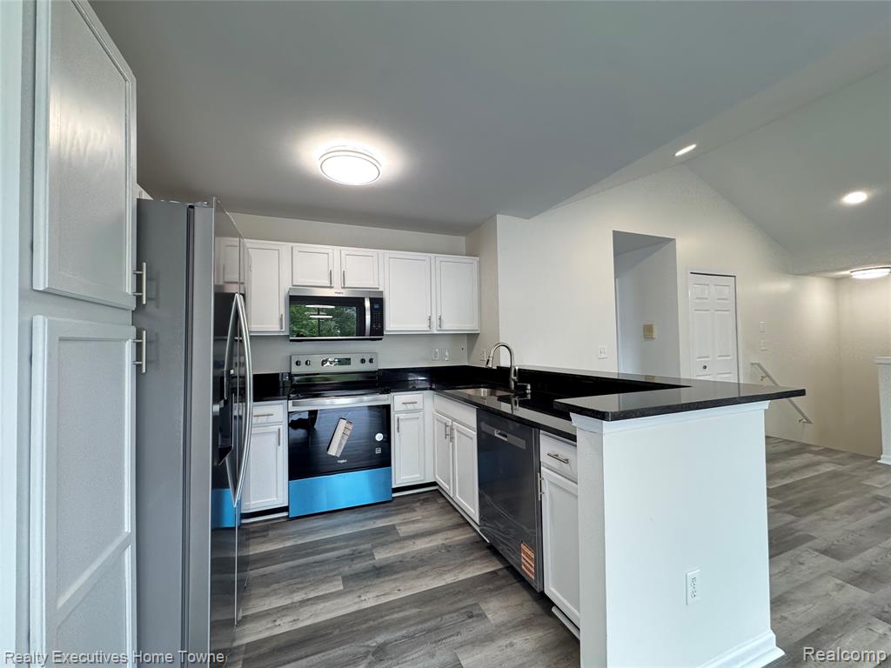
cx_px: 446
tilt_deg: +1.2
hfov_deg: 102.1
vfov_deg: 85.7
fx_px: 360
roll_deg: +0.9
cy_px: 334
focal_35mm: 14
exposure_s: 1/60
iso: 200
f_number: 2.2
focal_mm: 2.22
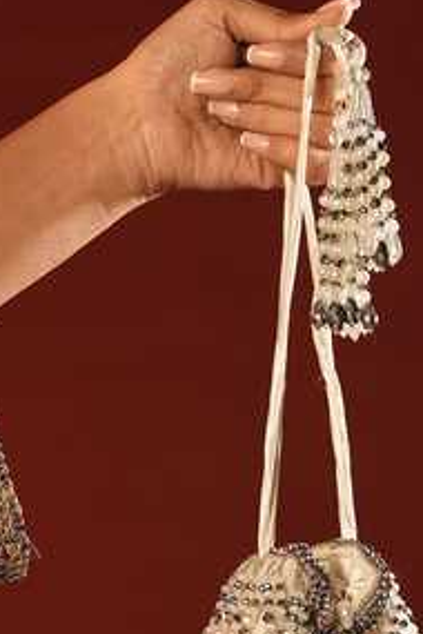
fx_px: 2926
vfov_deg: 12.3
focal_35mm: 166
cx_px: 303
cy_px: 537
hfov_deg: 8.3
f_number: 3.5
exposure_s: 1/250
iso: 800
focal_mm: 90
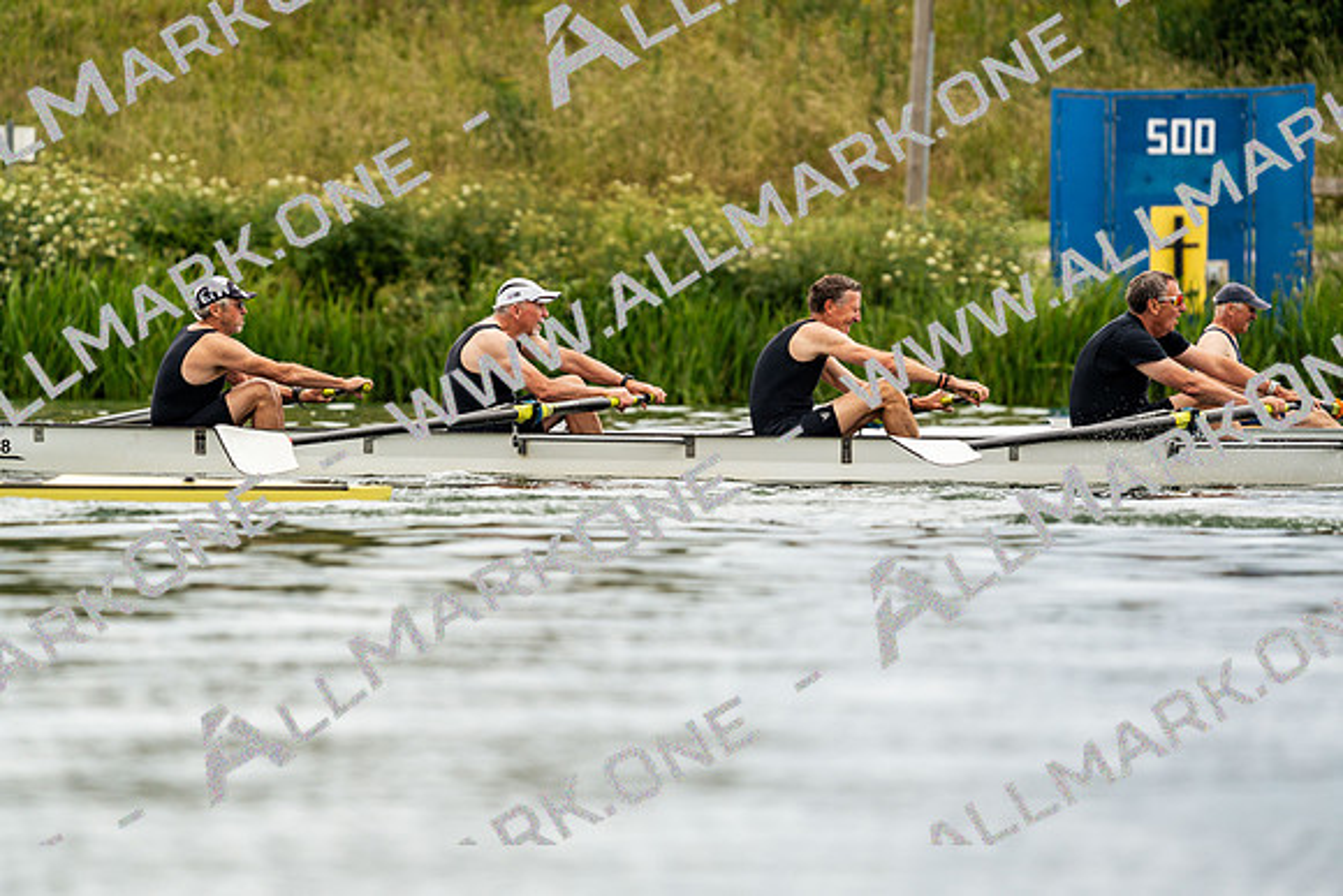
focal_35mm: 394
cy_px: 448
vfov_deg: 3.5
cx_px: 672
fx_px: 14701
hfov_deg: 5.2
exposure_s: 1/2000
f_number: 6.3
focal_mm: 394
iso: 500
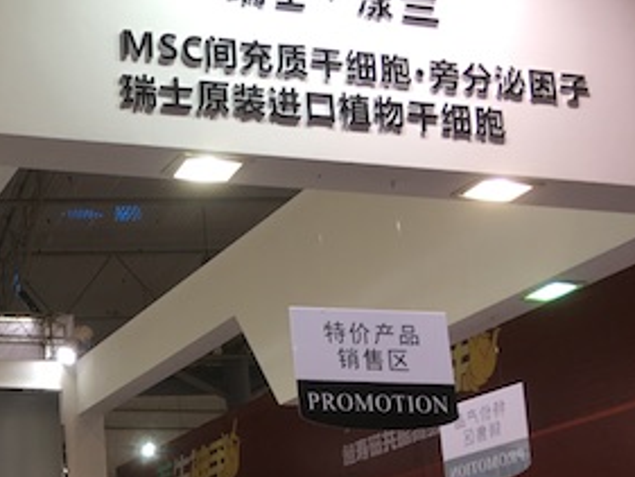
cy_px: 462
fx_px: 1285
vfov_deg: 20.4
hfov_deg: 25.3
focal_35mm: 70
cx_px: -106
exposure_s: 1/50
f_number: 2.2
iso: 25
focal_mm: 4.15
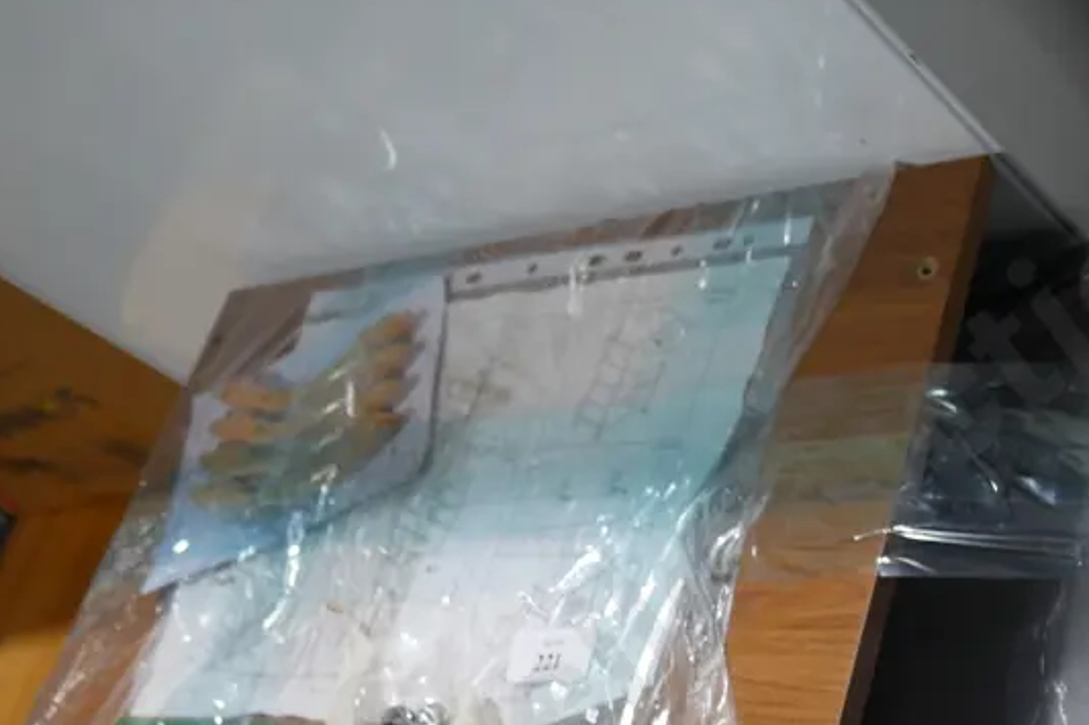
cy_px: 465
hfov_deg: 32.4
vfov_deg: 22.5
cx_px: 883
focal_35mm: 60
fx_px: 1814
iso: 200
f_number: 3.6
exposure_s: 1/125
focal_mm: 15
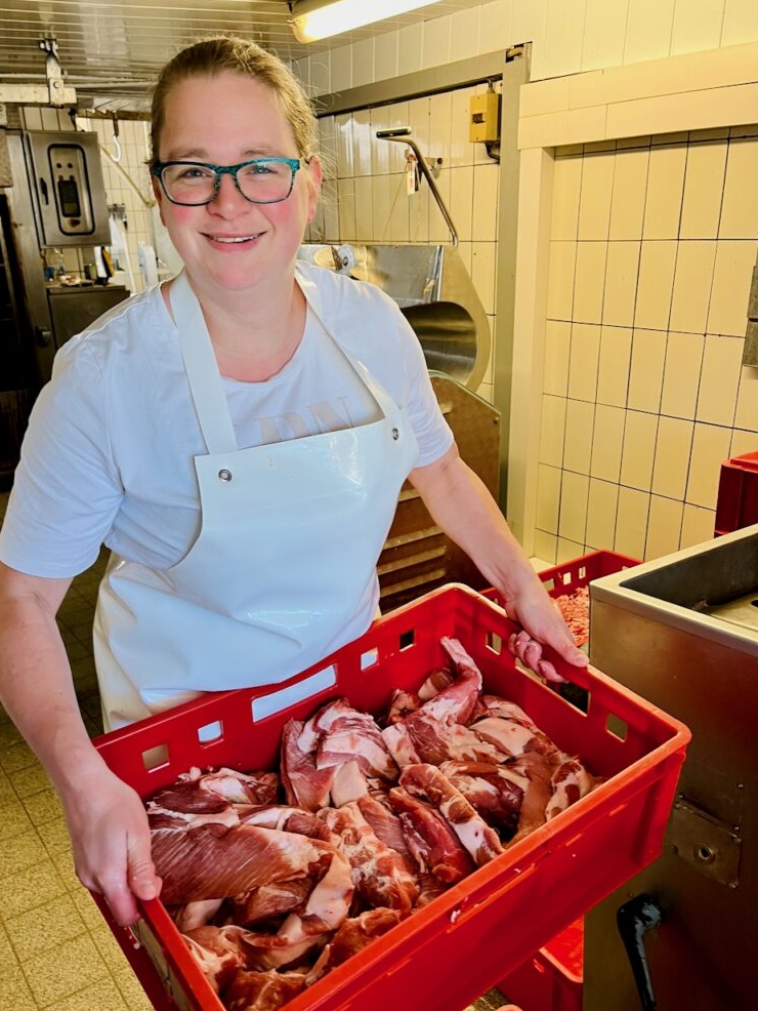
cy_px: 519
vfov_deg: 65.3
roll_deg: +3.0
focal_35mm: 27
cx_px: 367
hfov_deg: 51.4
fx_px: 788
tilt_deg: -21.6
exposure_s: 1/50
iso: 80
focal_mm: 5.1
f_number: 1.6
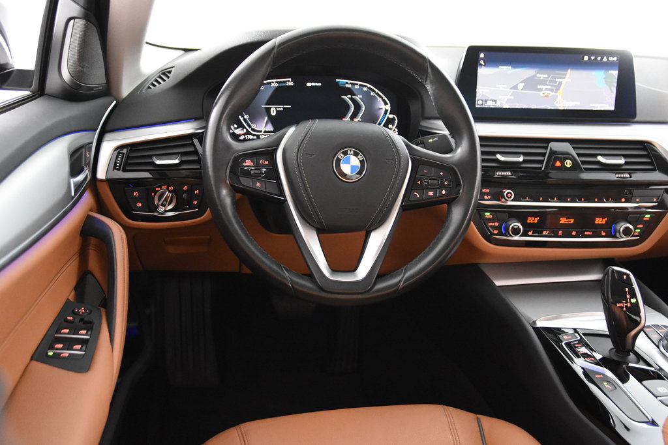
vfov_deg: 36.9
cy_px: 222
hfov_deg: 53.1
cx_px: 334
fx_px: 668
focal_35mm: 36
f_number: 3
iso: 5600
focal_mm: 24
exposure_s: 1/40
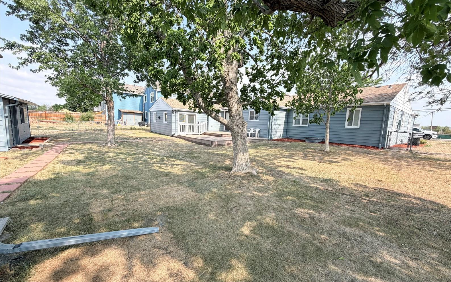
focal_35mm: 15
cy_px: 145
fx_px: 184
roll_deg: -1.8
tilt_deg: -5.5
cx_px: 227
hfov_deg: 101.5
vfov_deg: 74.8
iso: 40
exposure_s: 1/564
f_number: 2.2
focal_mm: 2.22
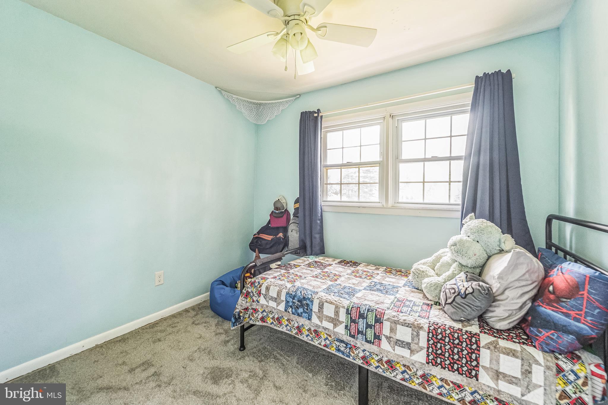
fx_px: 236
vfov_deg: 81.2
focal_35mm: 14
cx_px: 304
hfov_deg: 104.3
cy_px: 202
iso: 800
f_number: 5.6
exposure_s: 1/50
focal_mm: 14
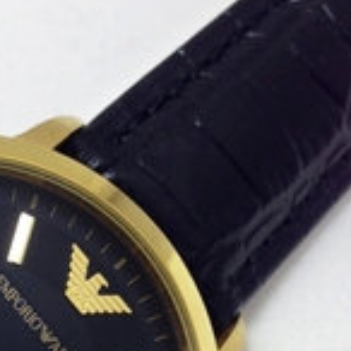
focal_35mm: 96
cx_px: -46
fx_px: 1101
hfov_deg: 17.4
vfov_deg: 17.2
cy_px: 435
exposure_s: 1/132
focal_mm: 4.12
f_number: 2.4
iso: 50
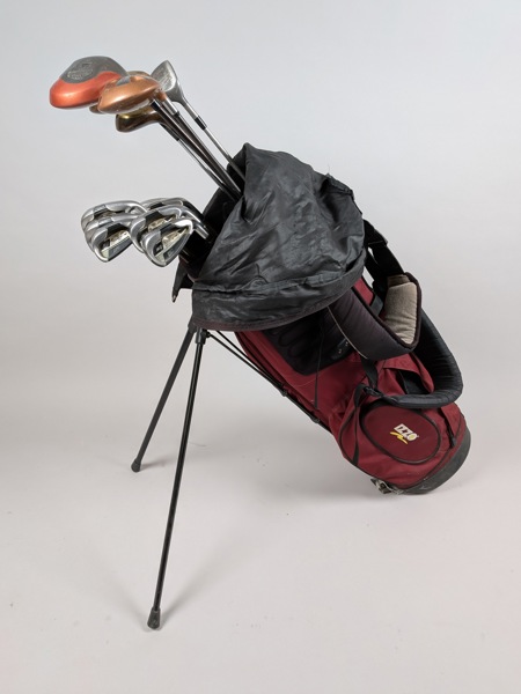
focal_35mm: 24
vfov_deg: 71.6
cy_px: 347
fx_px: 482
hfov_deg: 56.8
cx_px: 260
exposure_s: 1/33.3
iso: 53
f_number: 1.7
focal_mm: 4.53
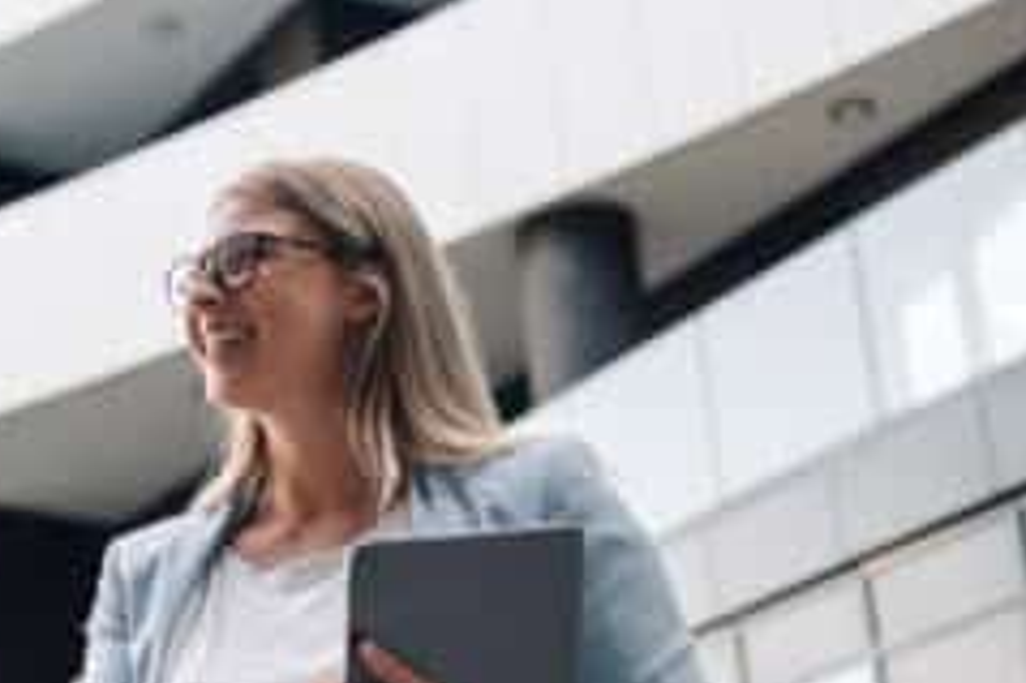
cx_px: -155
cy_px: 408
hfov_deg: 21.7
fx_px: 2506
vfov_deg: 15.5
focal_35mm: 88
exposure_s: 1/400
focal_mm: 35
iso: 250
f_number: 1.8
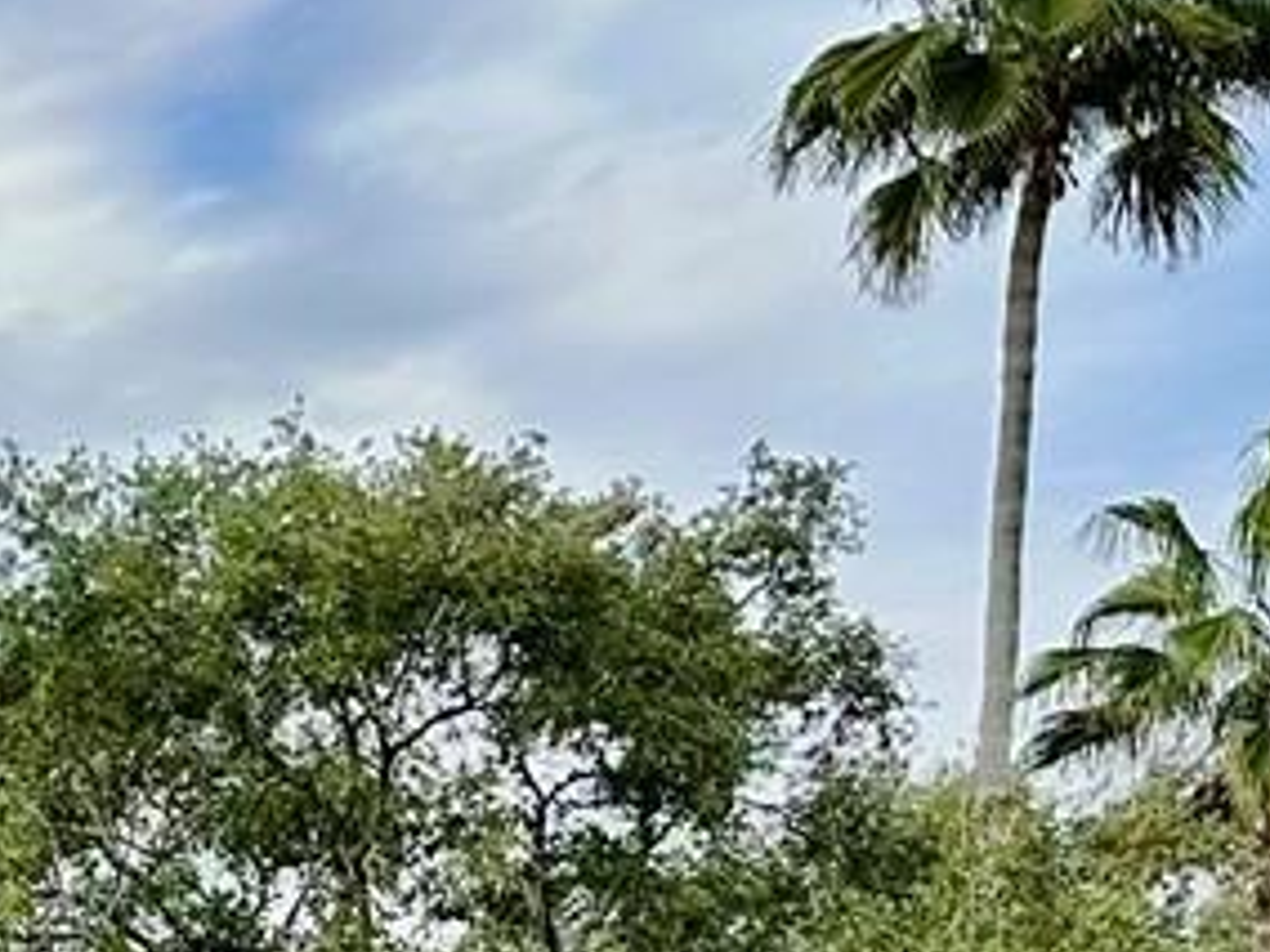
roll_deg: -0.9
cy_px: 2168
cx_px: -1664
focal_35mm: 135
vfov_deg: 9.9
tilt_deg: -4.5
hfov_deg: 12.1
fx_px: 4953
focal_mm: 6.86
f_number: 1.78
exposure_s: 1/1040
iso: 80
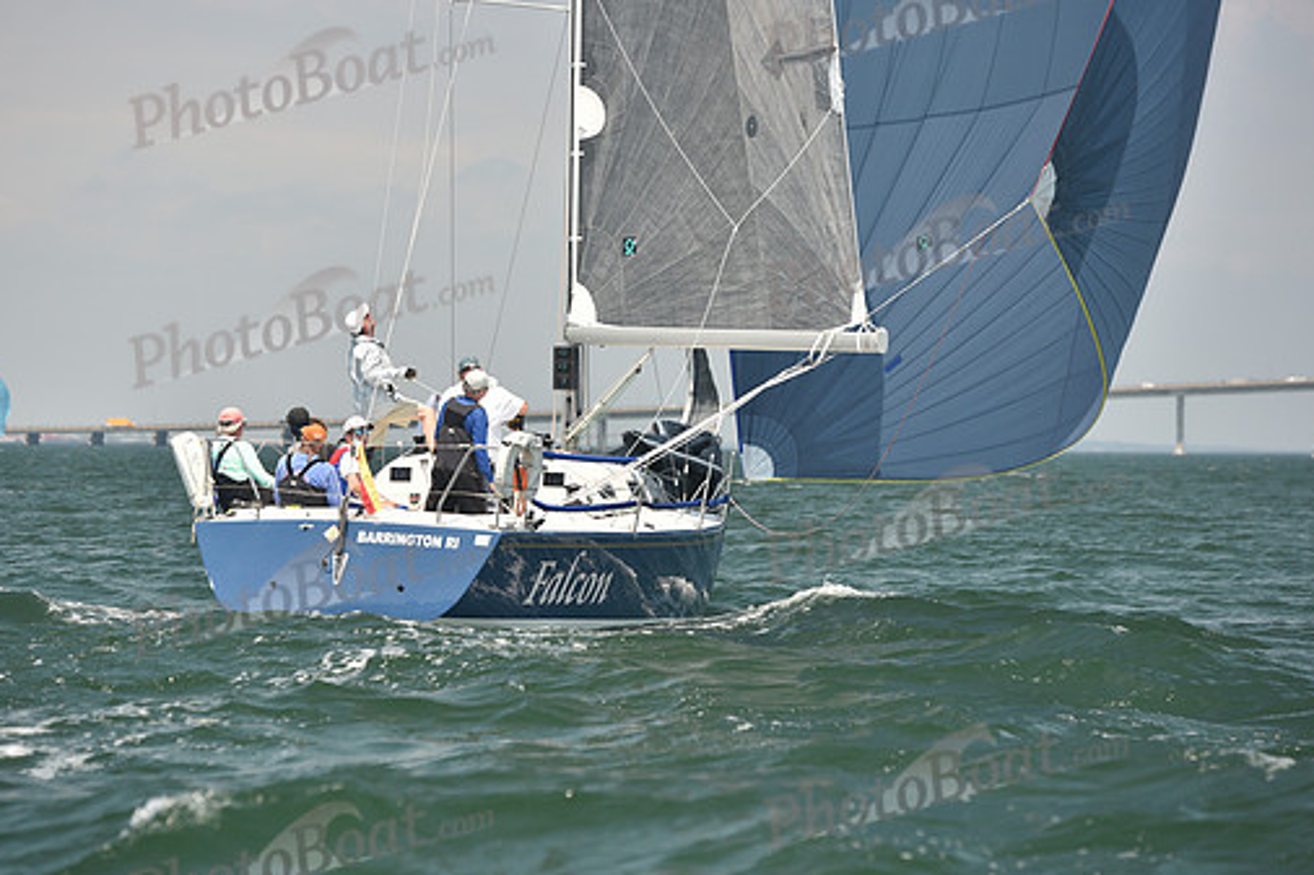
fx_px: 7115
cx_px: 631
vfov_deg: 7.0
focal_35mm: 195
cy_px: 419
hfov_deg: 10.6
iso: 250
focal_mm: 170
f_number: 5
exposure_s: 1/640
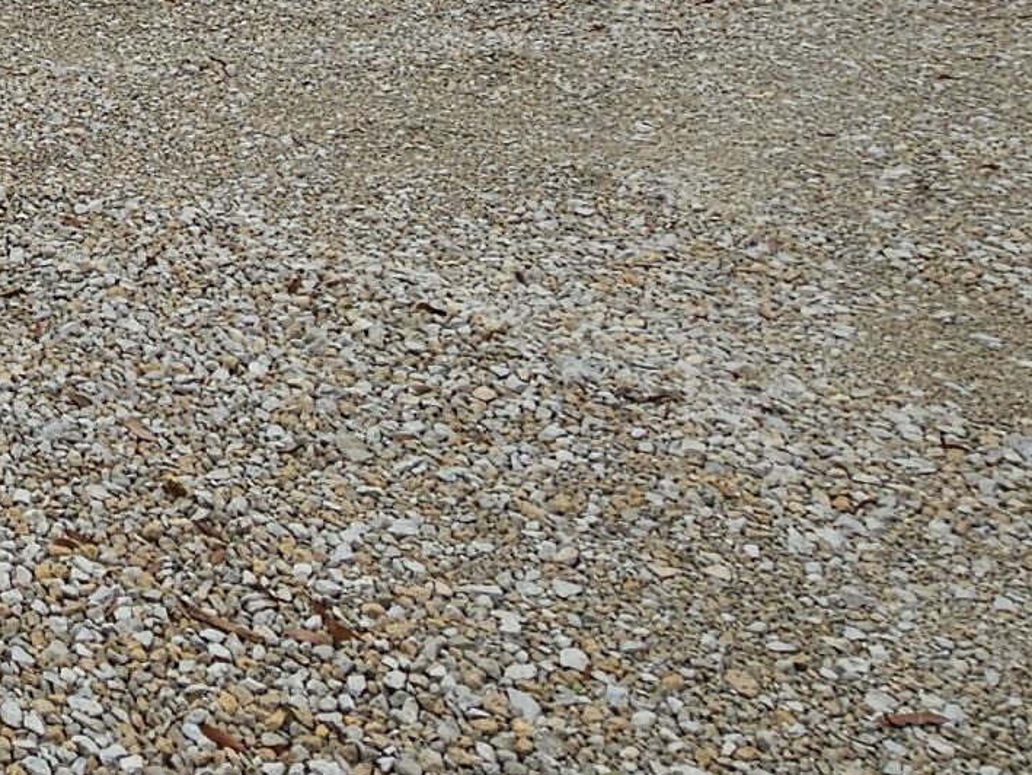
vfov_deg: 22.6
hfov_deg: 27.4
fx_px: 1640
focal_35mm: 55
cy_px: -329
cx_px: -405
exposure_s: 1/2679
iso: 50
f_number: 2.2
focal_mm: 2.2
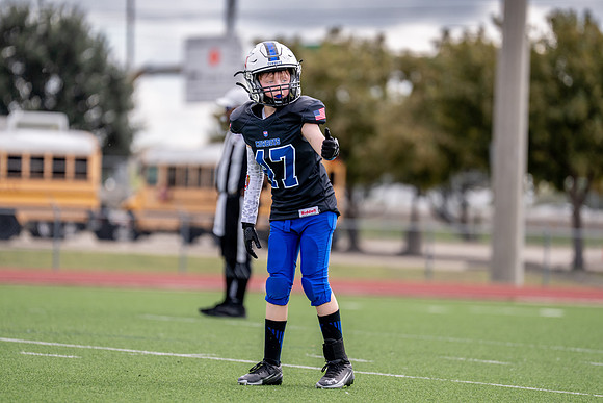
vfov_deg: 5.2
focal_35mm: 262
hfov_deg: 7.9
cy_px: 200
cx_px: 284
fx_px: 4392
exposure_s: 1/3200
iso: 250
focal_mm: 200
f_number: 2.8
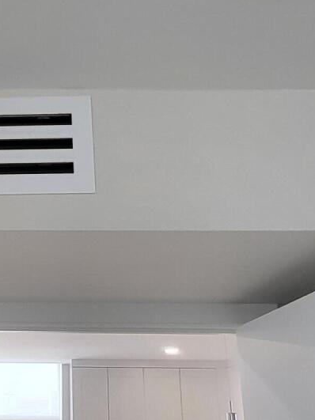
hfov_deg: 28.1
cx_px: 8
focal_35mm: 49
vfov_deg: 38.8
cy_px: 252
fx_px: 595
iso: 100
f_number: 2.2
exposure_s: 1/60
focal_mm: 1.74
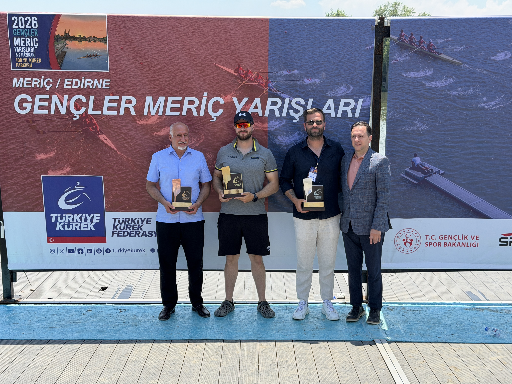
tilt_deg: -9.4
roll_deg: -0.2
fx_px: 710
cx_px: 256
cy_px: 192
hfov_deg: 39.7
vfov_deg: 30.3
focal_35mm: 48
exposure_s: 1/1754
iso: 64
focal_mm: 6.76
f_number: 1.78
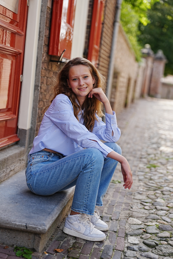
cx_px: 86
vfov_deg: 32.4
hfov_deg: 21.9
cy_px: 130
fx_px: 447
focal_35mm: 62
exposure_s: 1/2500
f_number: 2
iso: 320
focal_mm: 62
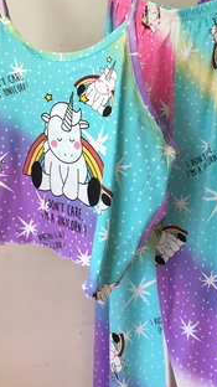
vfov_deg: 38.5
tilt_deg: -7.4
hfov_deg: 21.8
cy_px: 174
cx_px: 181
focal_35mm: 54
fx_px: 554
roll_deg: -2.1
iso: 25
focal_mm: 4.15
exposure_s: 1/33
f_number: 2.2
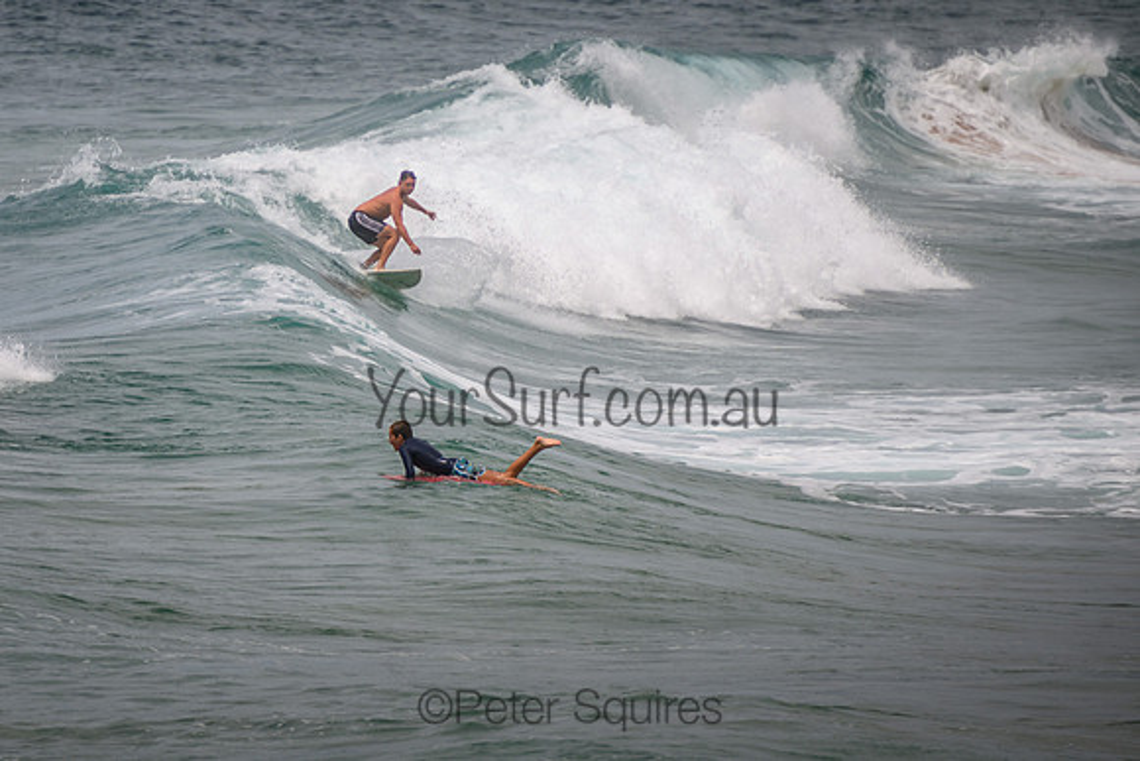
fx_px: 17399
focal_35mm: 549
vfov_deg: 2.5
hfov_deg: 3.8
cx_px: 357
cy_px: 238
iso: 180
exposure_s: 1/2000
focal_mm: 400
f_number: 5.6
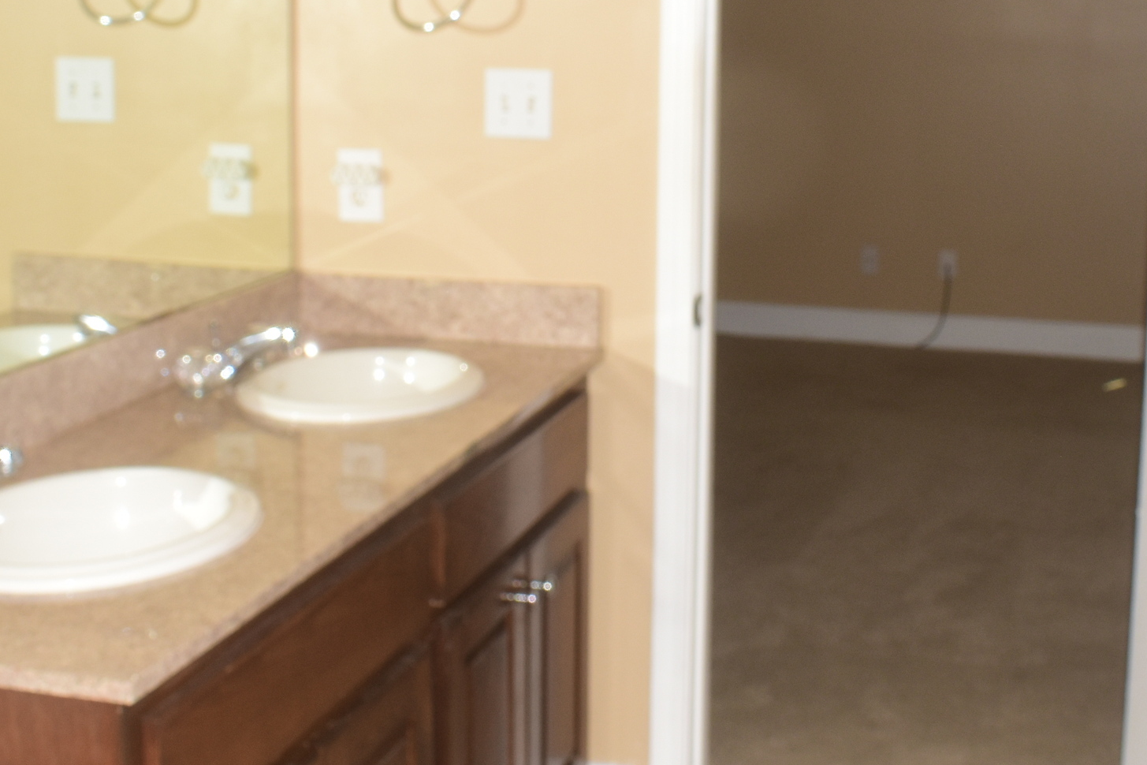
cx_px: 662
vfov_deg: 23.7
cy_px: 266
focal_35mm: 57
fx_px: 1816
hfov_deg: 35.0
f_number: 9
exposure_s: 1/200
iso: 400
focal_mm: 18
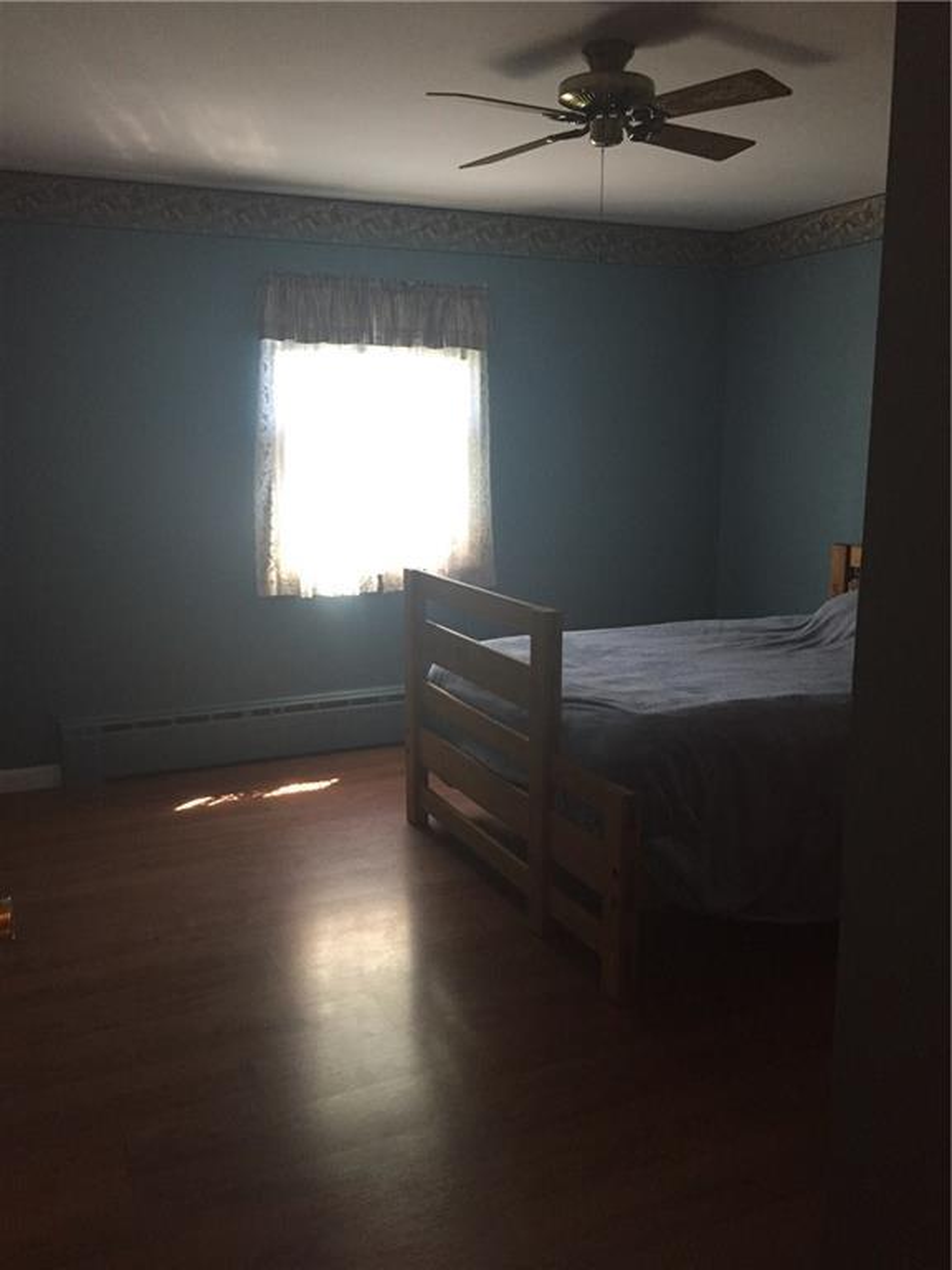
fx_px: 1063
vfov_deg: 61.7
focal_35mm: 29
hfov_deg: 48.2
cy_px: 635
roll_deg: -0.8
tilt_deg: -9.5
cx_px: 476
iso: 160
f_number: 2.2
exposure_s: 1/30
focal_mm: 4.15
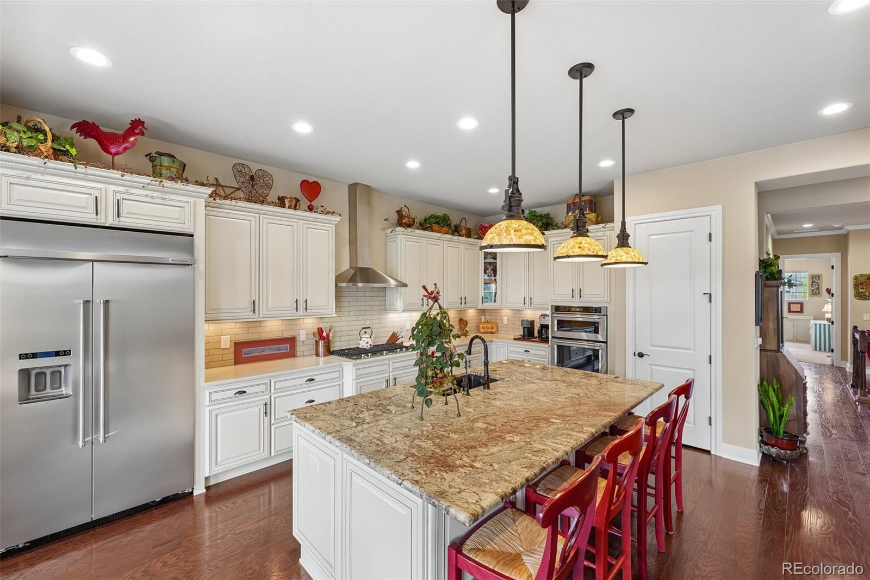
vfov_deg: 78.8
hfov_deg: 101.9
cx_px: 435
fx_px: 353
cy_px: 290
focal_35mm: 15
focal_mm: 14.6
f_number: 8
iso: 400
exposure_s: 1/20
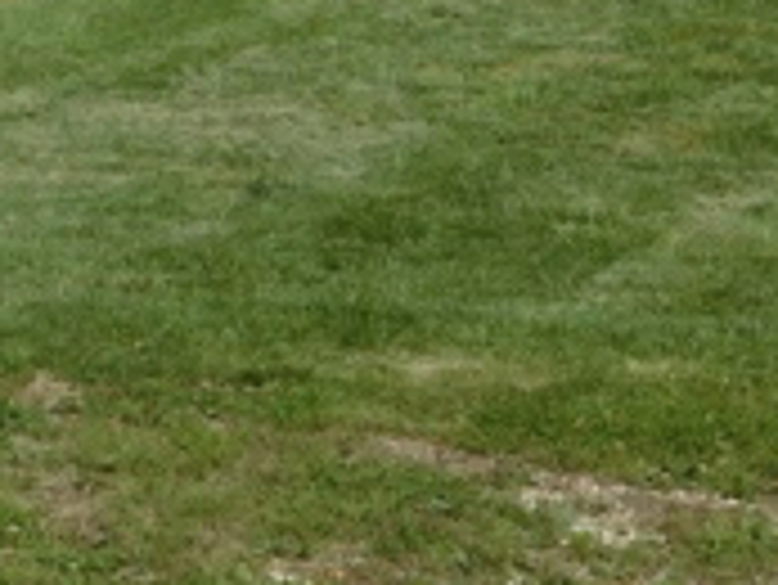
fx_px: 3891
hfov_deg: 11.3
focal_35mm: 173
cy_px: -266
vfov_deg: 8.4
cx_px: -79
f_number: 3.7
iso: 125
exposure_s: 1/1250
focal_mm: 8
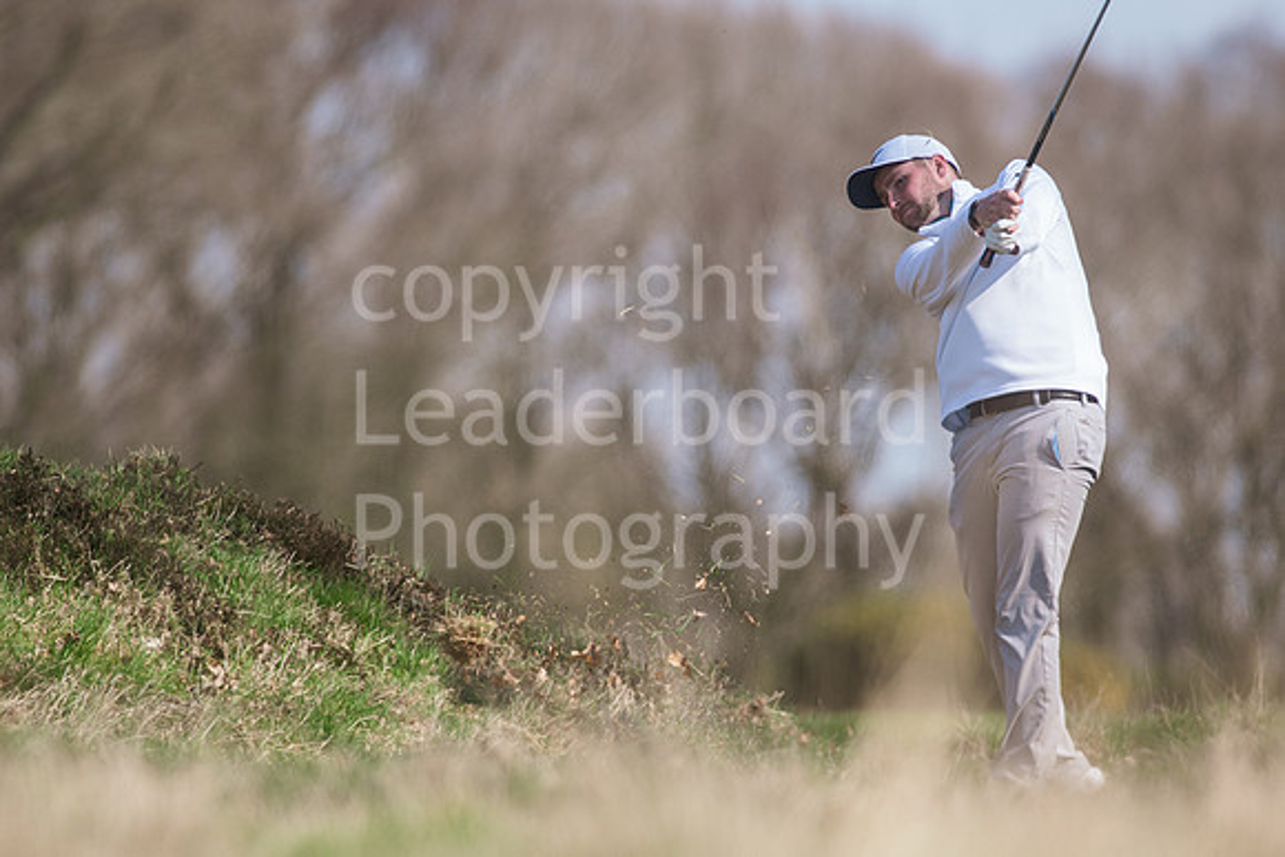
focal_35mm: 450
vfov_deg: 3.1
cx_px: 642
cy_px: 428
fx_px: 16066
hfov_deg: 4.6
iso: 400
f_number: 4
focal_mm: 300
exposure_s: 1/3200
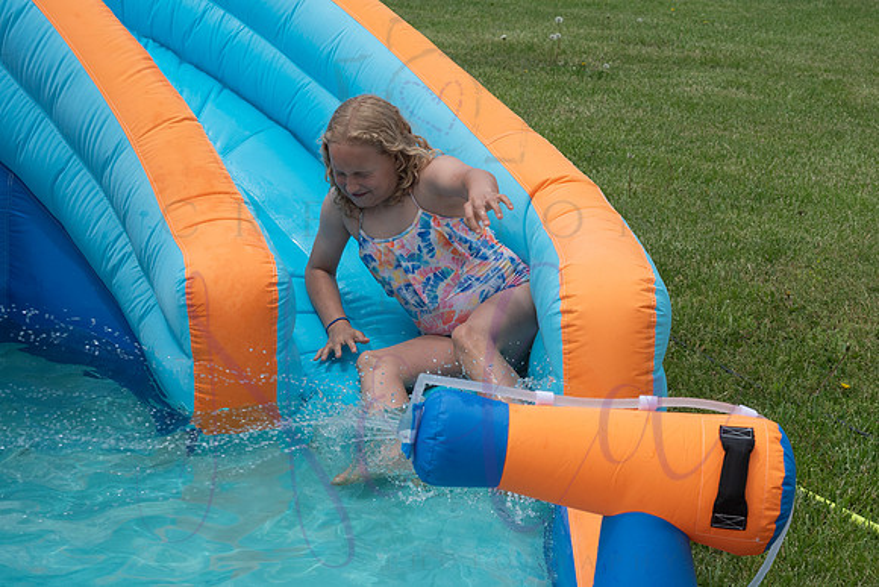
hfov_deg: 22.7
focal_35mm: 90
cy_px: 294
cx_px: 440
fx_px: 2194
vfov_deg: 15.2
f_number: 13
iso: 800
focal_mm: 85
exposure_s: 1/1000
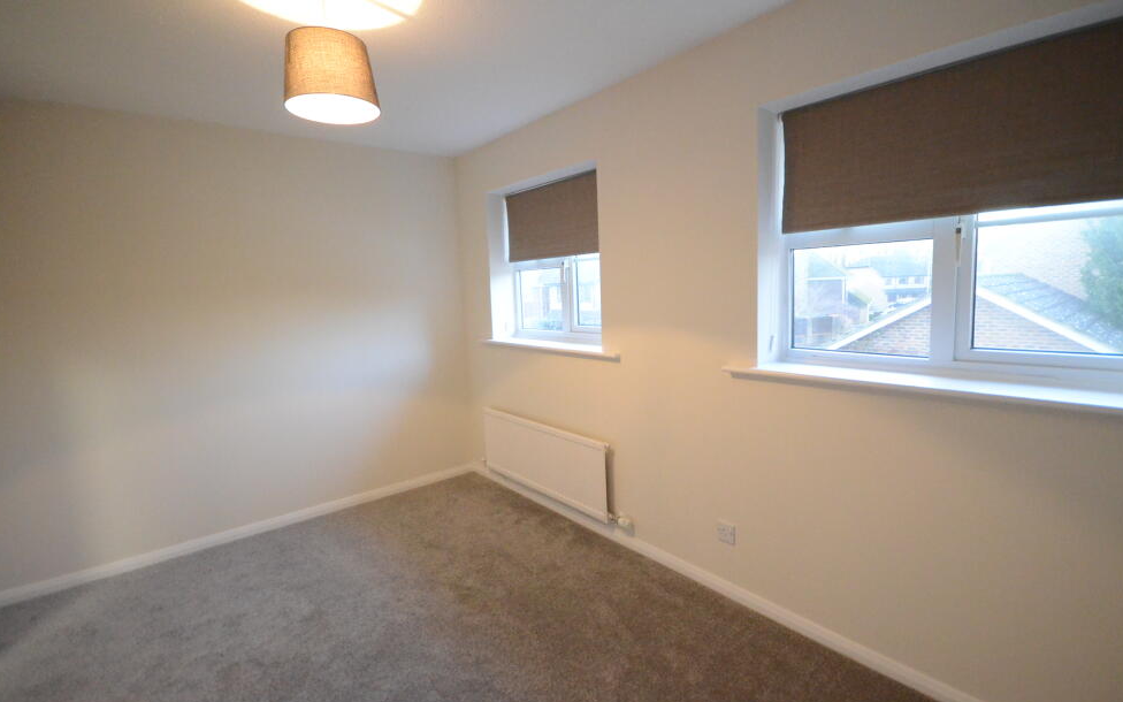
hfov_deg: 97.8
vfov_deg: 71.2
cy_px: 335
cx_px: 583
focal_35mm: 16
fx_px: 490
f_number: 4
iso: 6400
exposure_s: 1/100
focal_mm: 10
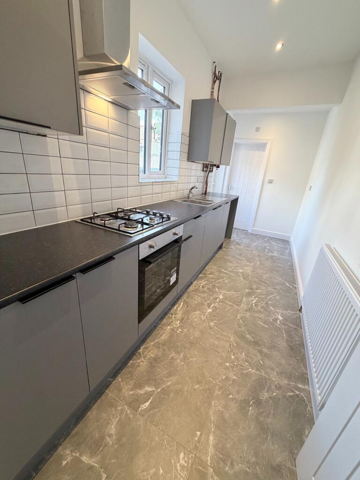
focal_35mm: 14
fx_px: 194
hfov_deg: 85.7
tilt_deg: -20.7
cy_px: 240
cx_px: 180
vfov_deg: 102.1
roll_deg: -5.5
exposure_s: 1/100
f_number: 2.2
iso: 200
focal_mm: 2.22
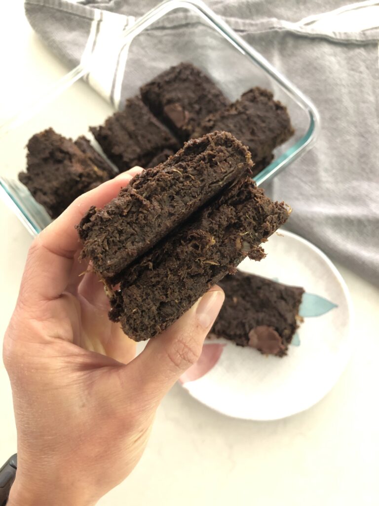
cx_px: 190
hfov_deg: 49.7
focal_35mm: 28
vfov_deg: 63.4
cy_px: 253
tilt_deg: -74.7
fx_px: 409
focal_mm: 3.99
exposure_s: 1/5
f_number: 1.8
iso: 100
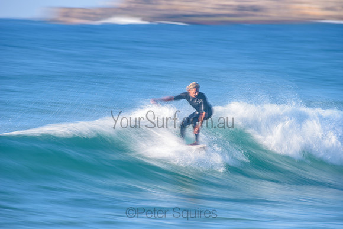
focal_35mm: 500
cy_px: 114
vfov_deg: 2.8
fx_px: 4765
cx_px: 172
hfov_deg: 4.1
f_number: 11
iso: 31
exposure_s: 1/6
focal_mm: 500
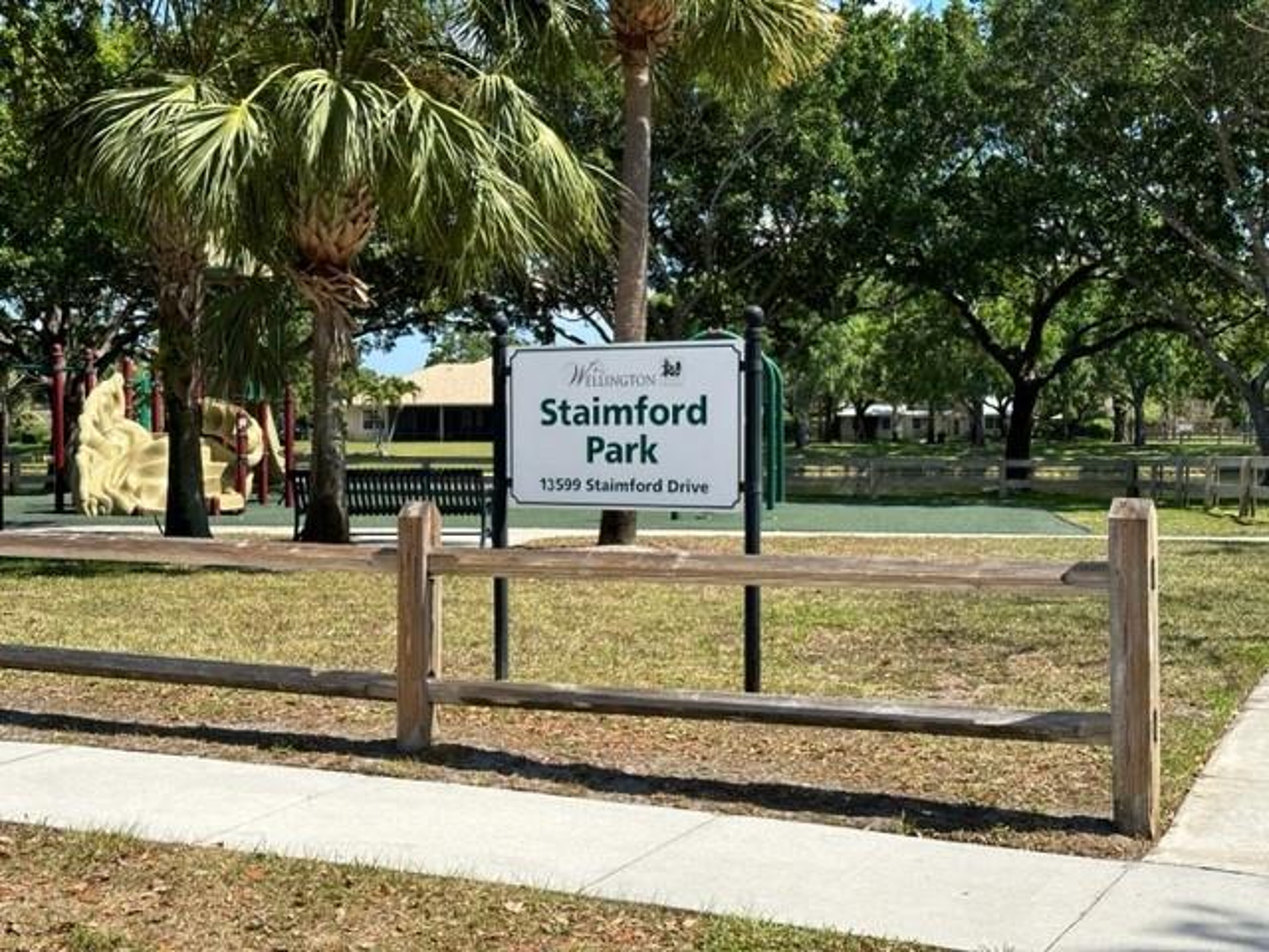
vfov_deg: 30.3
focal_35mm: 48
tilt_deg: -2.7
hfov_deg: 39.7
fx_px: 1760
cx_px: 634
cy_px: 476
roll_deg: -0.3
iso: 64
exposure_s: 1/2890
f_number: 1.78
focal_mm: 6.86
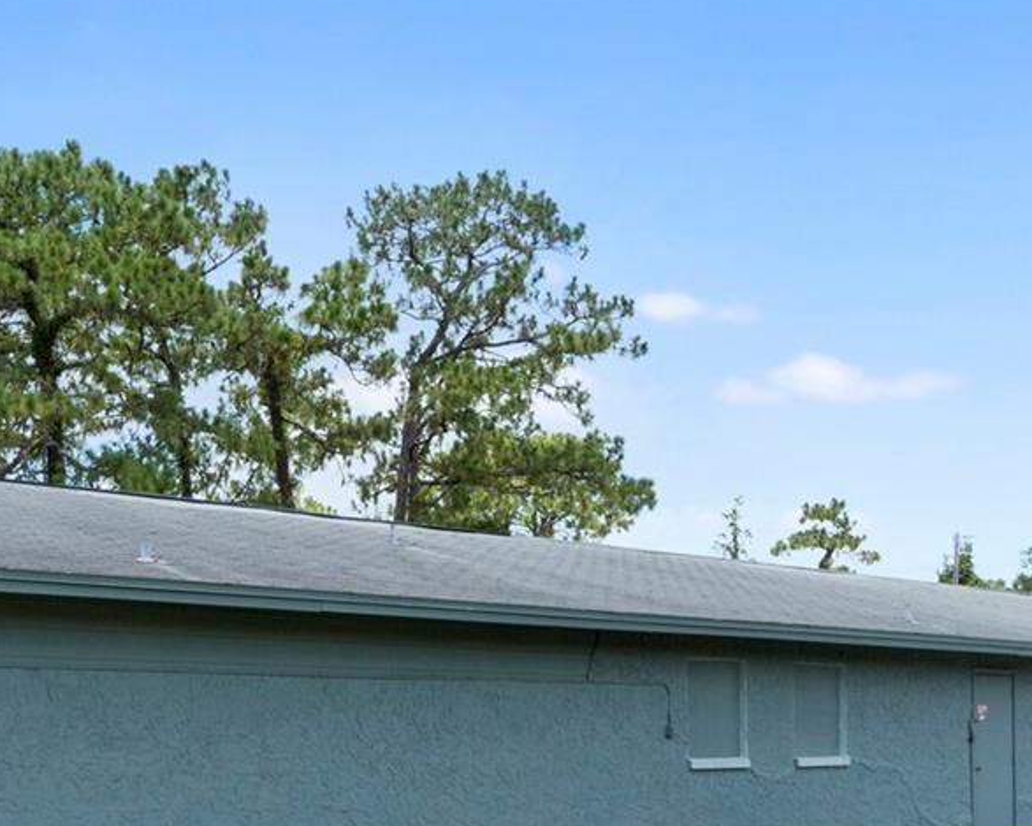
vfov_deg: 31.7
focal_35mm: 46
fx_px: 1405
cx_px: 188
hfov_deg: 38.6
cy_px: 685
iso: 320
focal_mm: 12
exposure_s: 1/1600
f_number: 5
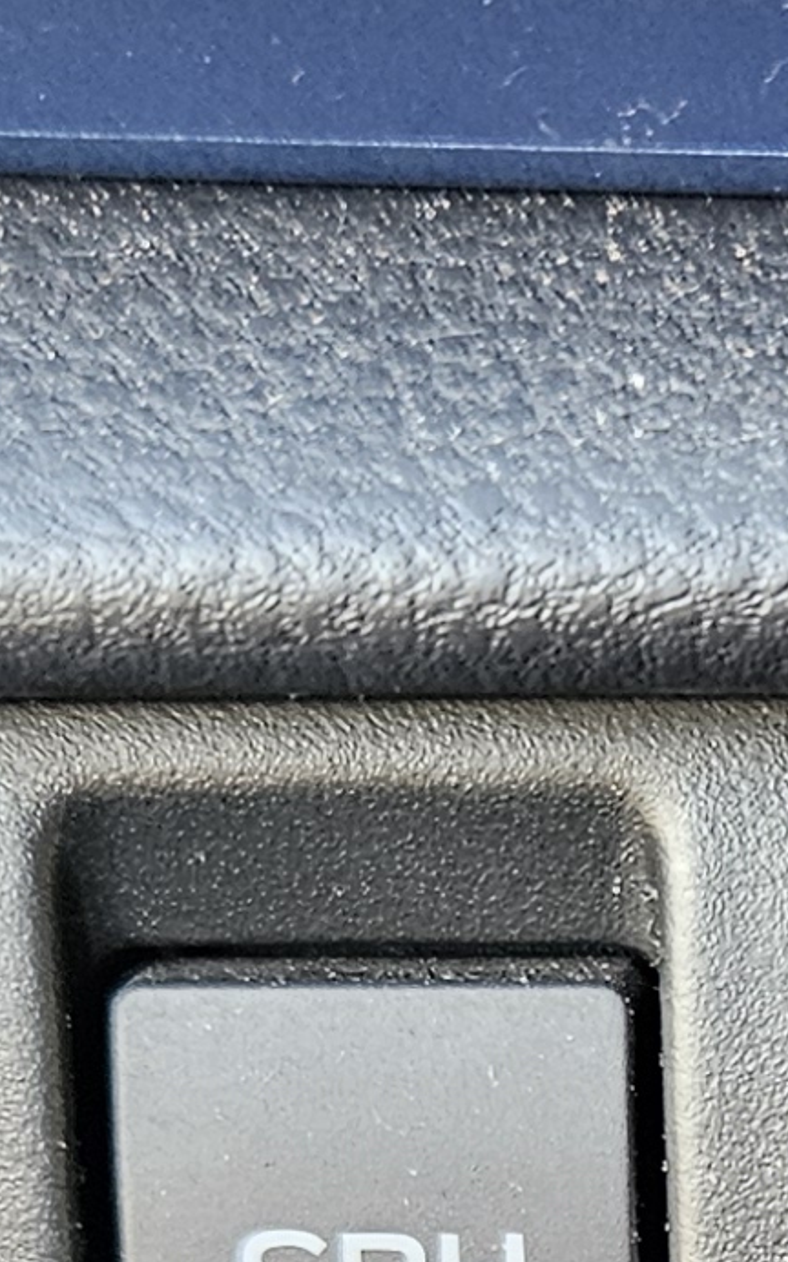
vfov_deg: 14.3
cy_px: 1623
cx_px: 1275
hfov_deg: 9.0
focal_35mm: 141
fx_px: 4849
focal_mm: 5.4
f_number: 1.8
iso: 250
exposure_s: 1/170
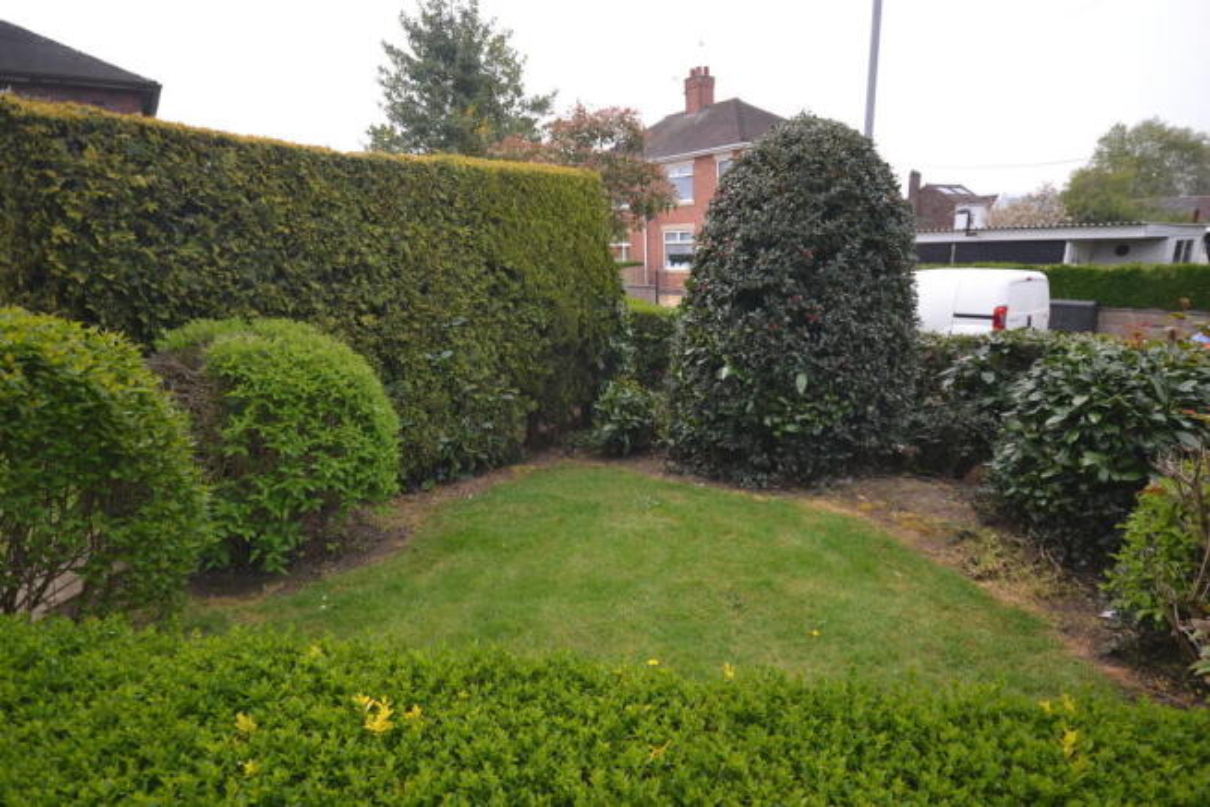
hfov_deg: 85.4
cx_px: 605
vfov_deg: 63.2
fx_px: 656
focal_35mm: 20
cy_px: 404
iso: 100
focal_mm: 13
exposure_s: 1/125
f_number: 5.6
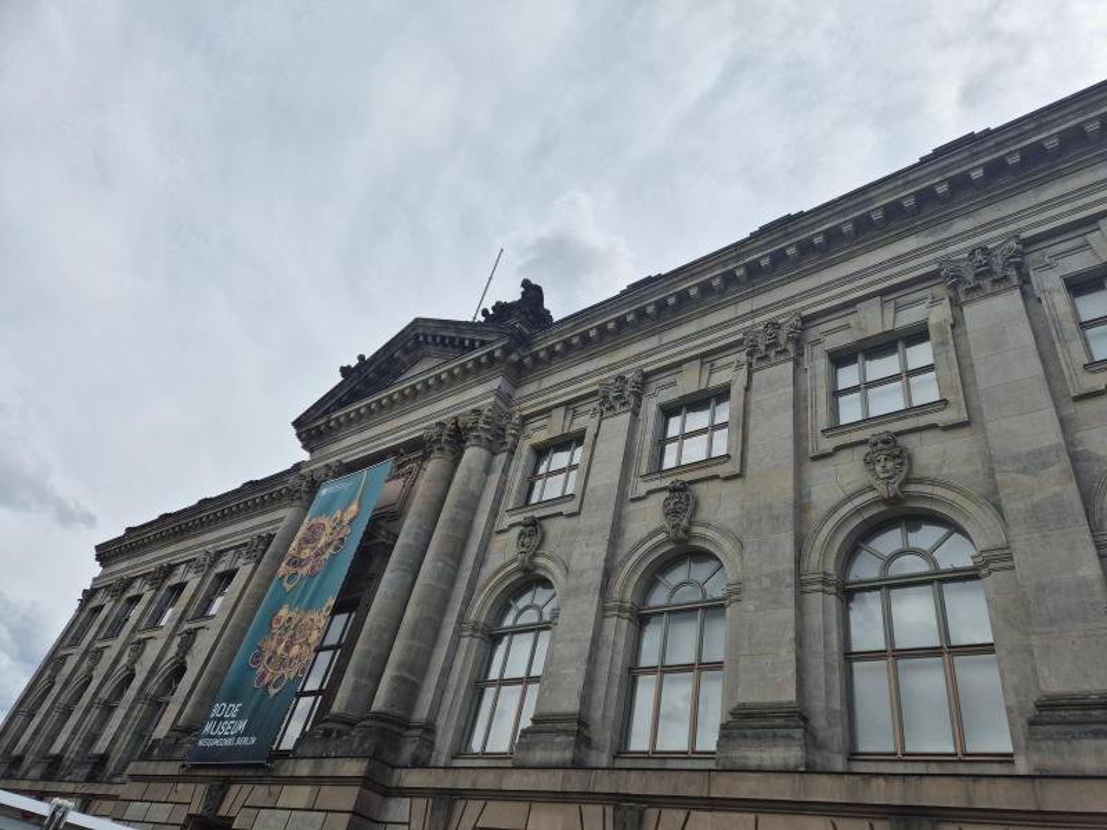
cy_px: 415
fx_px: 736
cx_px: 554
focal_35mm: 23
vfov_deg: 58.9
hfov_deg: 73.9
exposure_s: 1/2720
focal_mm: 5.4
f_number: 1.8
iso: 25
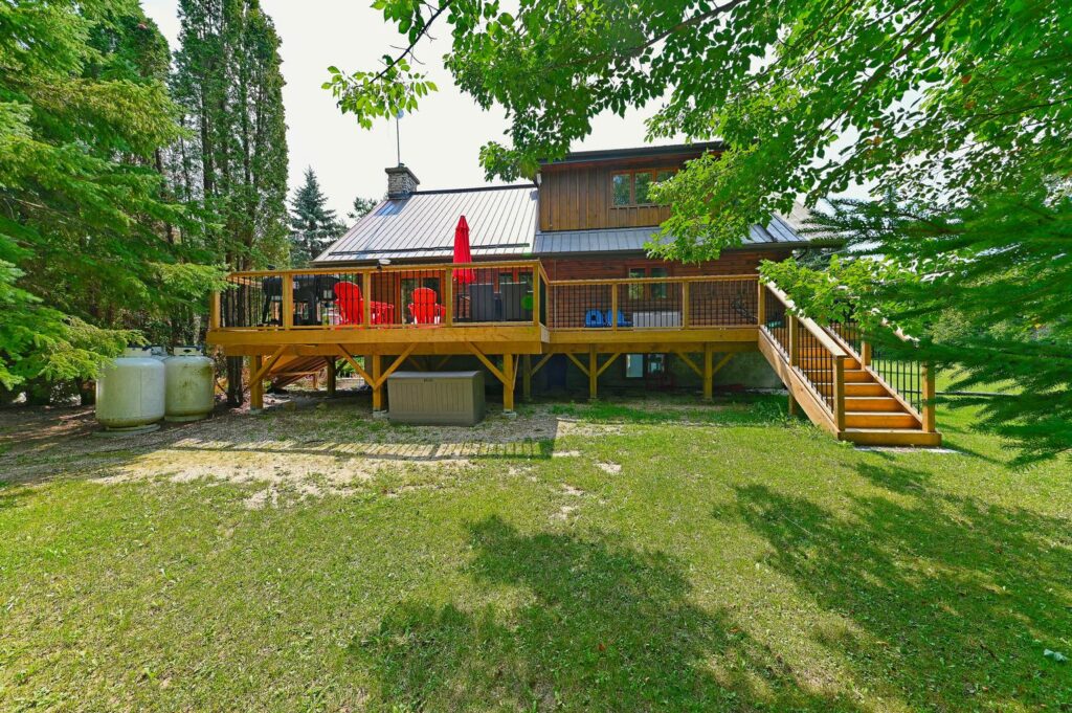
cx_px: 536
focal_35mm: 12
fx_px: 357
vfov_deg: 89.9
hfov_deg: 112.7
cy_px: 356
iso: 100
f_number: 6.3
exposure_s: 1/200
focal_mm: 12
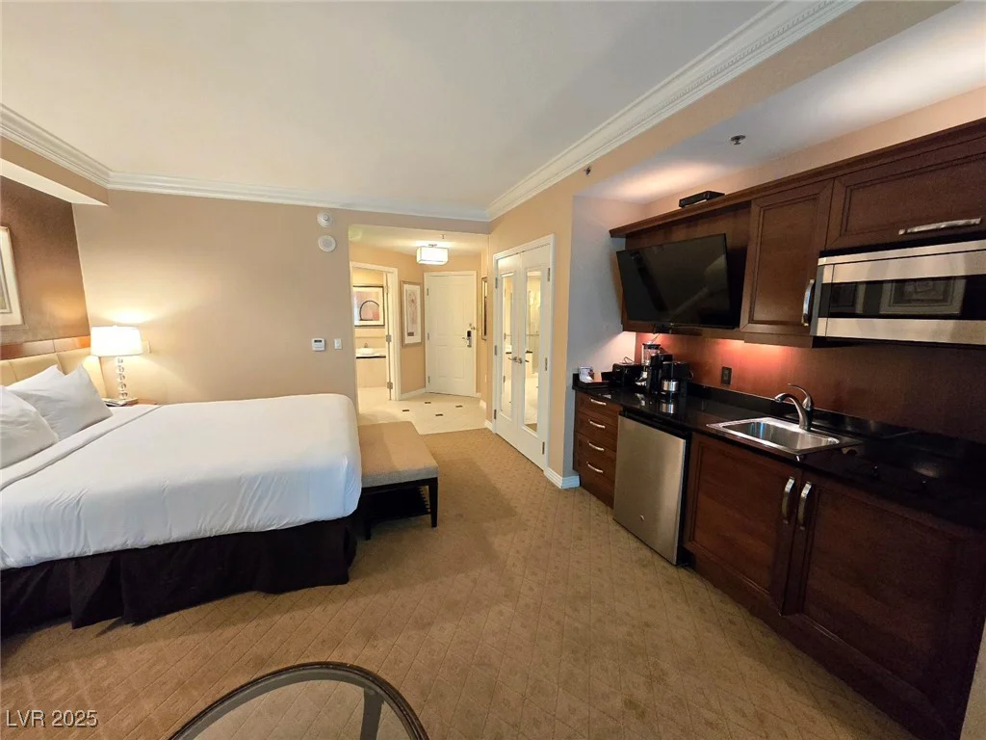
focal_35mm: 13
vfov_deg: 89.9
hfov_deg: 106.2
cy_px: 370
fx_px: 370
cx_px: 493
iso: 1250
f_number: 2.2
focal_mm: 2.2
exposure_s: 1/60.2
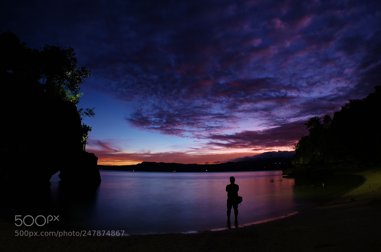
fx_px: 285
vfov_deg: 47.7
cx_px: 190
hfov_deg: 67.5
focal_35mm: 27
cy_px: 126
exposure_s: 8
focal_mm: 18
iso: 200
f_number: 8
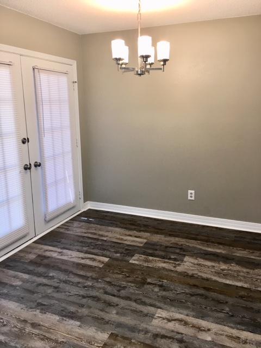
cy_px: 174
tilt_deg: -10.6
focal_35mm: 29
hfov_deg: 48.2
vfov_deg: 61.7
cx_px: 130
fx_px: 292
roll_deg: +0.3
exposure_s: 1/30
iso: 25
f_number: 2.2
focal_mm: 4.15
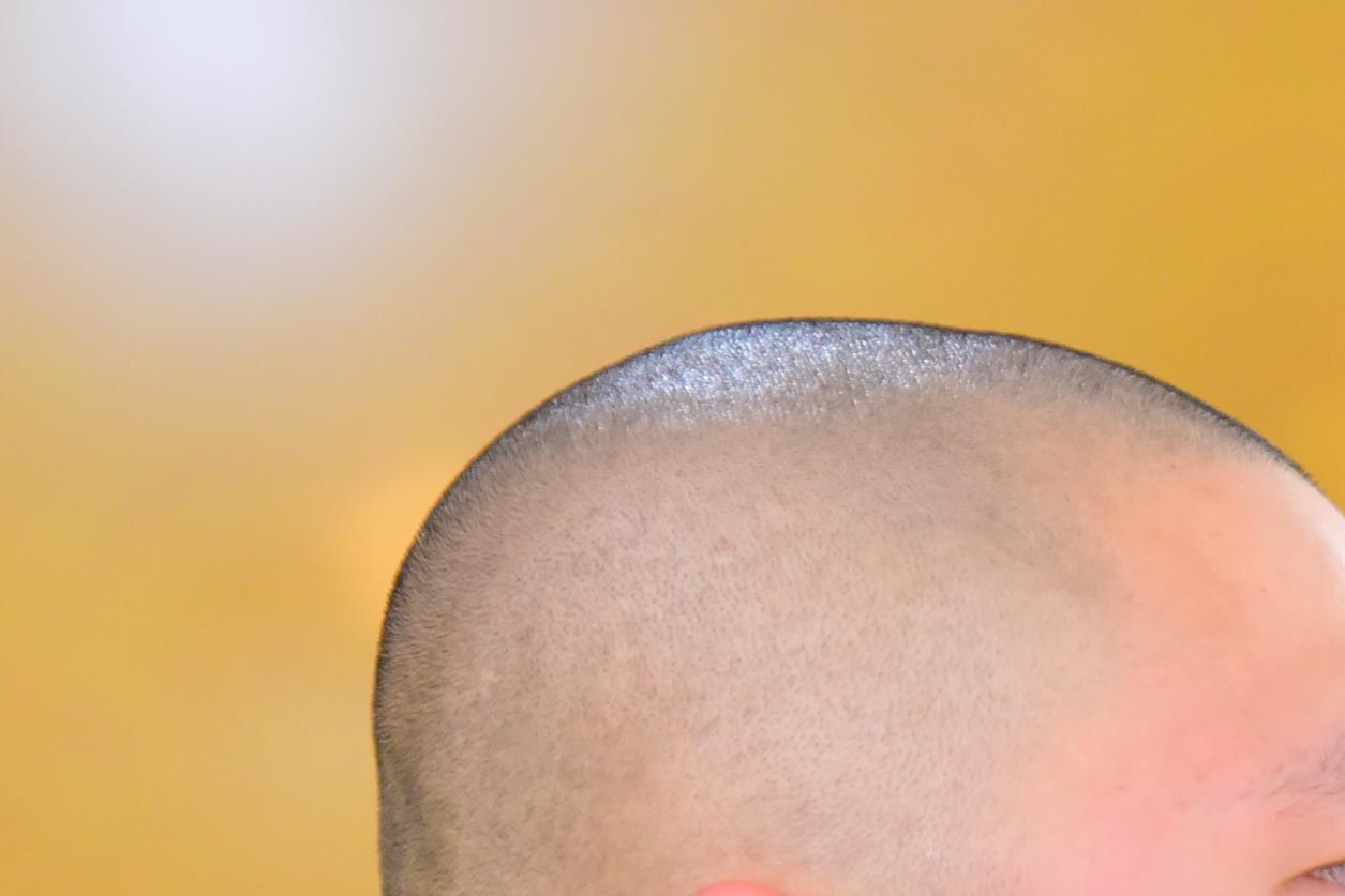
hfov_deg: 3.8
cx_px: 1324
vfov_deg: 2.6
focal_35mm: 538
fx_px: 20101
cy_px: 1443
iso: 2000
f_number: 3.2
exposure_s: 1/200
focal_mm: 135
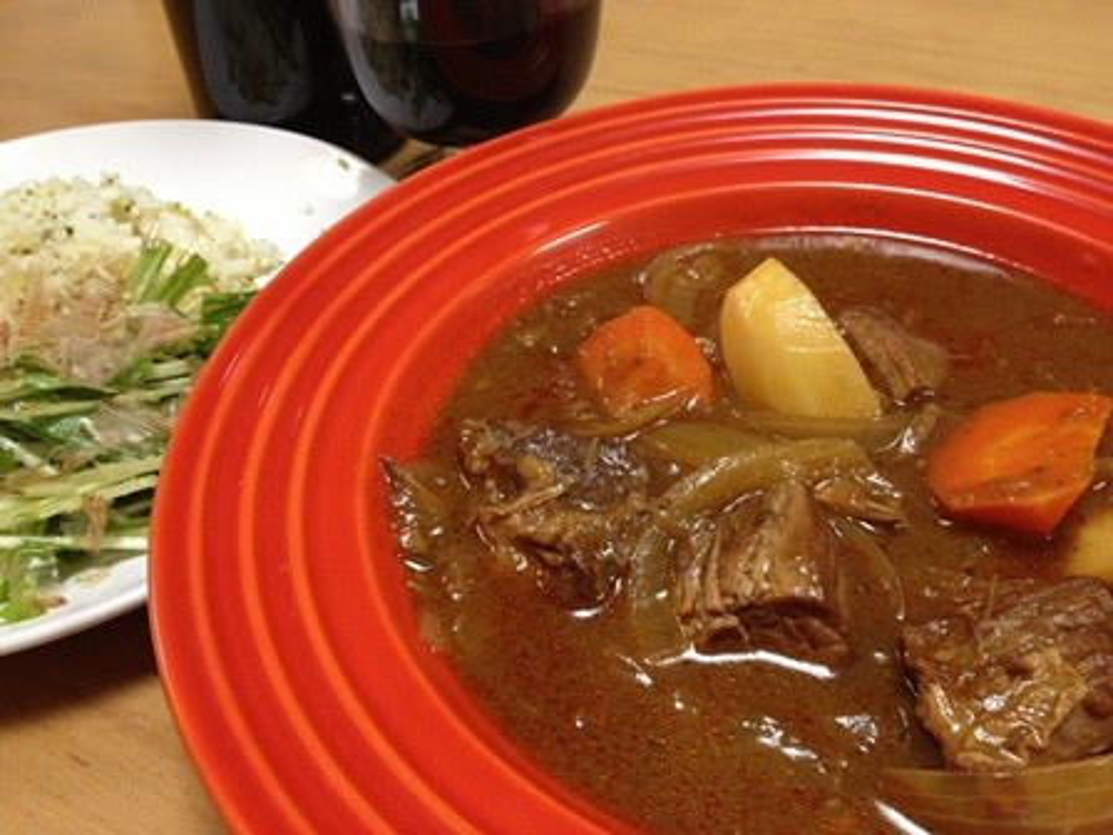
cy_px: 418
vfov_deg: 40.7
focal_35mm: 35
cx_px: 556
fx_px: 1125
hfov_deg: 52.6
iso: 200
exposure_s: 1/20
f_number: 2.4
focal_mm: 4.28
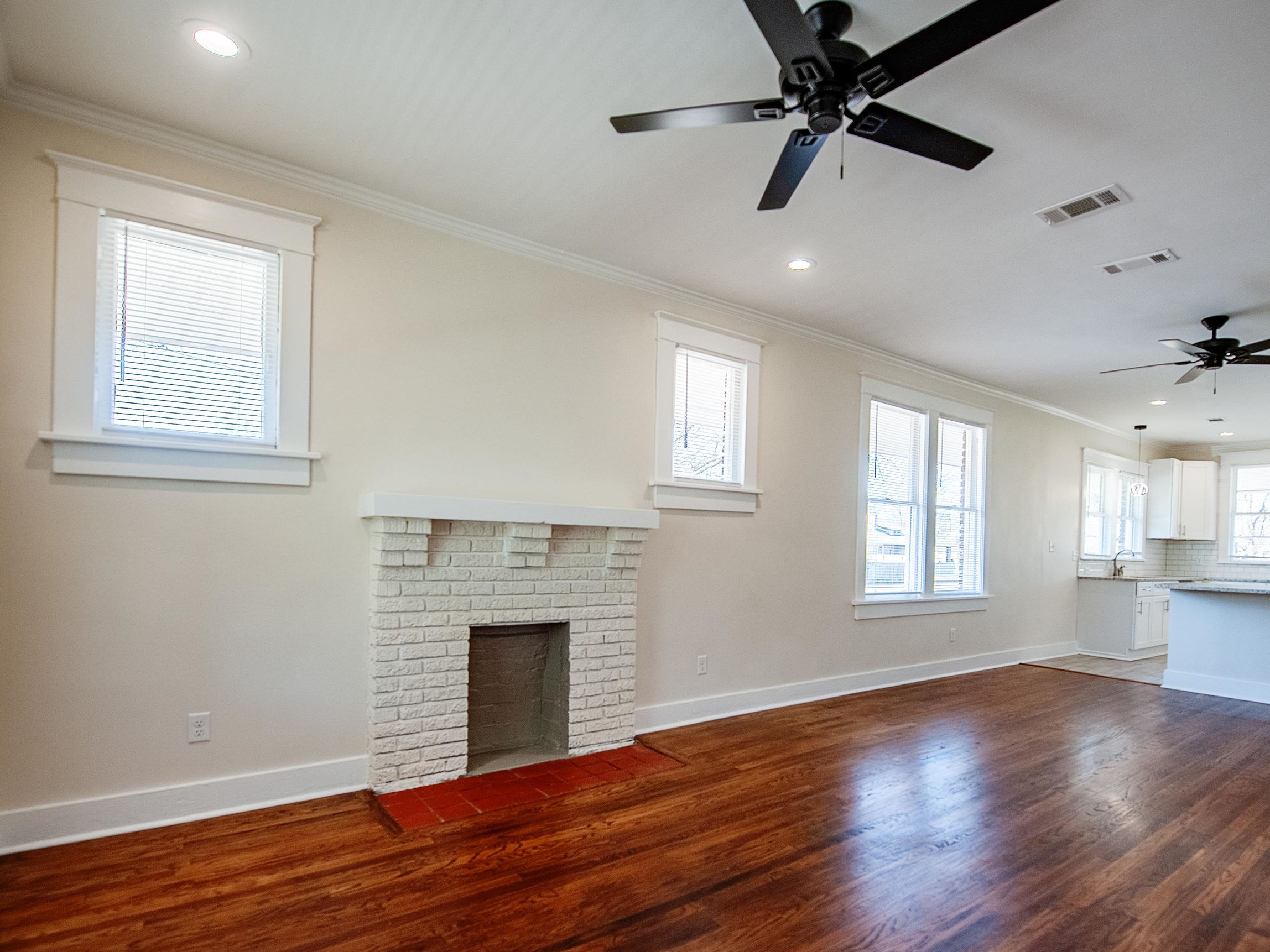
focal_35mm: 18
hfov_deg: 87.4
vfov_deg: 71.1
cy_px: 552
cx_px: 704
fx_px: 660
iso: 1000
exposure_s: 1/2500
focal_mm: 14
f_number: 3.5
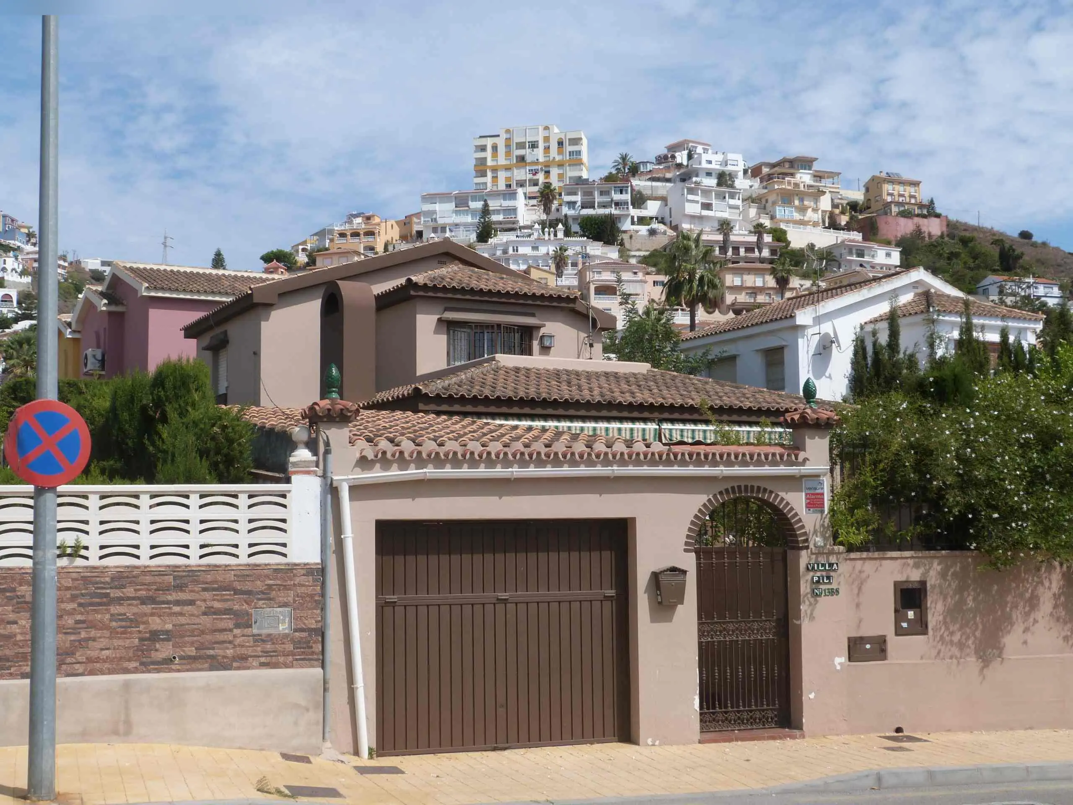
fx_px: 1364
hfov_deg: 42.9
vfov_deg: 32.9
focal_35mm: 44
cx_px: 536
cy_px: 402
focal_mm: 7.9
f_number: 5.6
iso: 100
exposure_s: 1/500
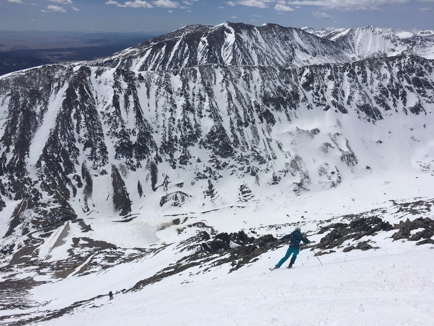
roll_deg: -1.1
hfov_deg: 61.7
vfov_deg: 48.2
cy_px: 163
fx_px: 364
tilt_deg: -20.7
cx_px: 217
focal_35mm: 29
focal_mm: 4.15
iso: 25
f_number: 2.2
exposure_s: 1/8547
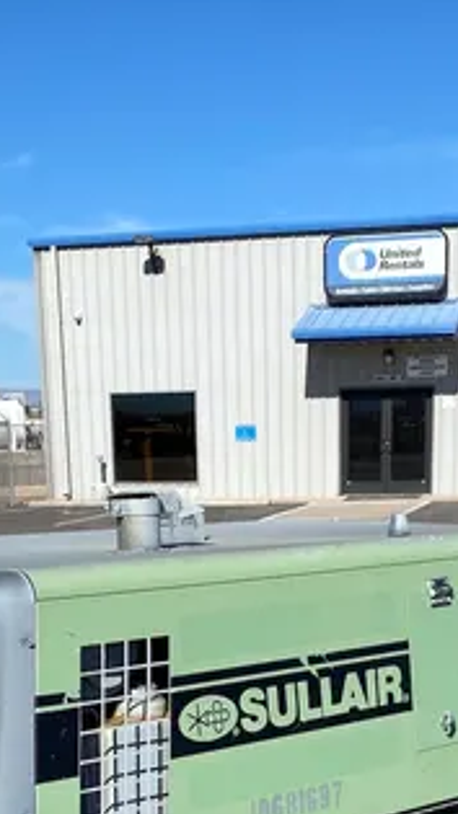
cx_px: 223
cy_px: 810
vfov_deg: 29.8
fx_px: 1426
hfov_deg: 18.2
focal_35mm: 66
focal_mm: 4.25
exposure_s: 1/4444
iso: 32
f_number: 1.8
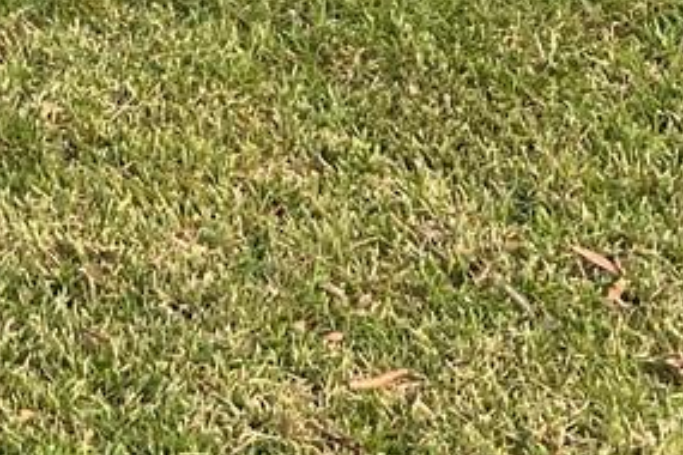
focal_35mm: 152
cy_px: -953
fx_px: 2884
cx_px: -453
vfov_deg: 7.7
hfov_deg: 12.6
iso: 50
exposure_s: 1/434
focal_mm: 5.7
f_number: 1.5
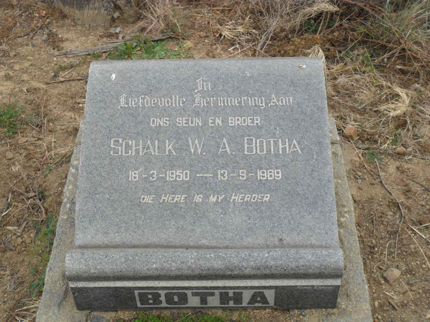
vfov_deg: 28.0
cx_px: 215
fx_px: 646
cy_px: 161
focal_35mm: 52
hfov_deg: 36.8
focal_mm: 9.3
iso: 100
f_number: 5
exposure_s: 1/180
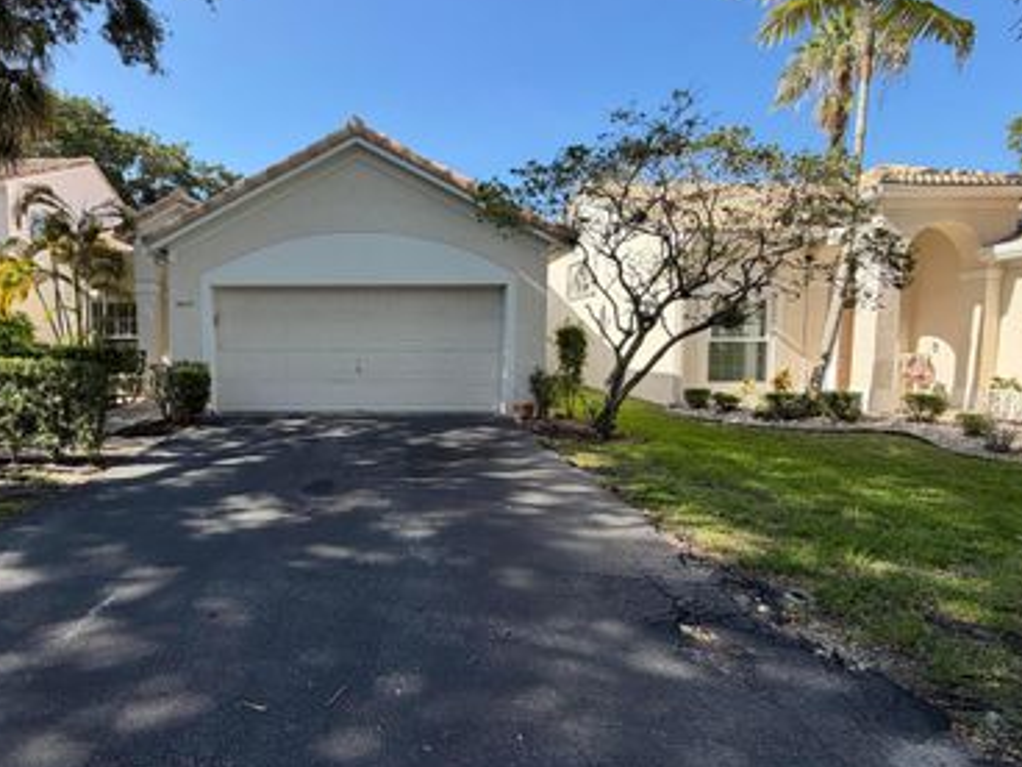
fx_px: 561
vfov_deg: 68.7
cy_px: 388
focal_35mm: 19
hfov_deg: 83.1
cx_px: 383
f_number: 2.2
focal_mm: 2.22
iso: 40
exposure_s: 1/569
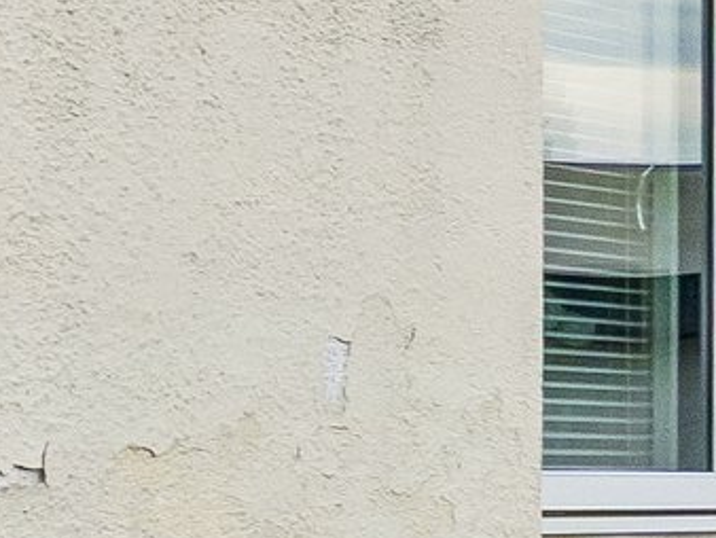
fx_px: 4101
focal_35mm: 198
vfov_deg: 7.4
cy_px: 688
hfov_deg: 7.5
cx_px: 2726
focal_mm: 15.5
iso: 500
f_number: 8
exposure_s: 1/320
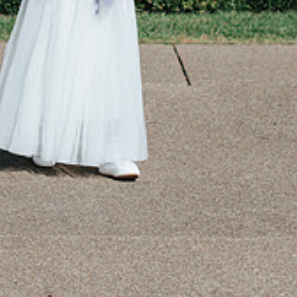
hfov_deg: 7.0
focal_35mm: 251
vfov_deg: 6.9
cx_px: 21
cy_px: -36
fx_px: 2436
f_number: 2.5
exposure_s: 1/4000
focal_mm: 50
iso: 110
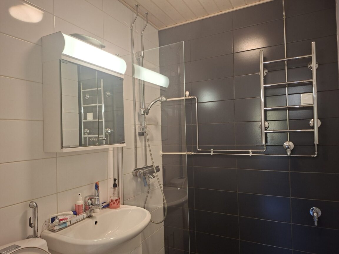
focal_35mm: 23
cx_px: 170
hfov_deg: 73.9
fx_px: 225
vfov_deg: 58.9
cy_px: 127
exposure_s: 1/50
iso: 200
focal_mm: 5.54
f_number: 1.8
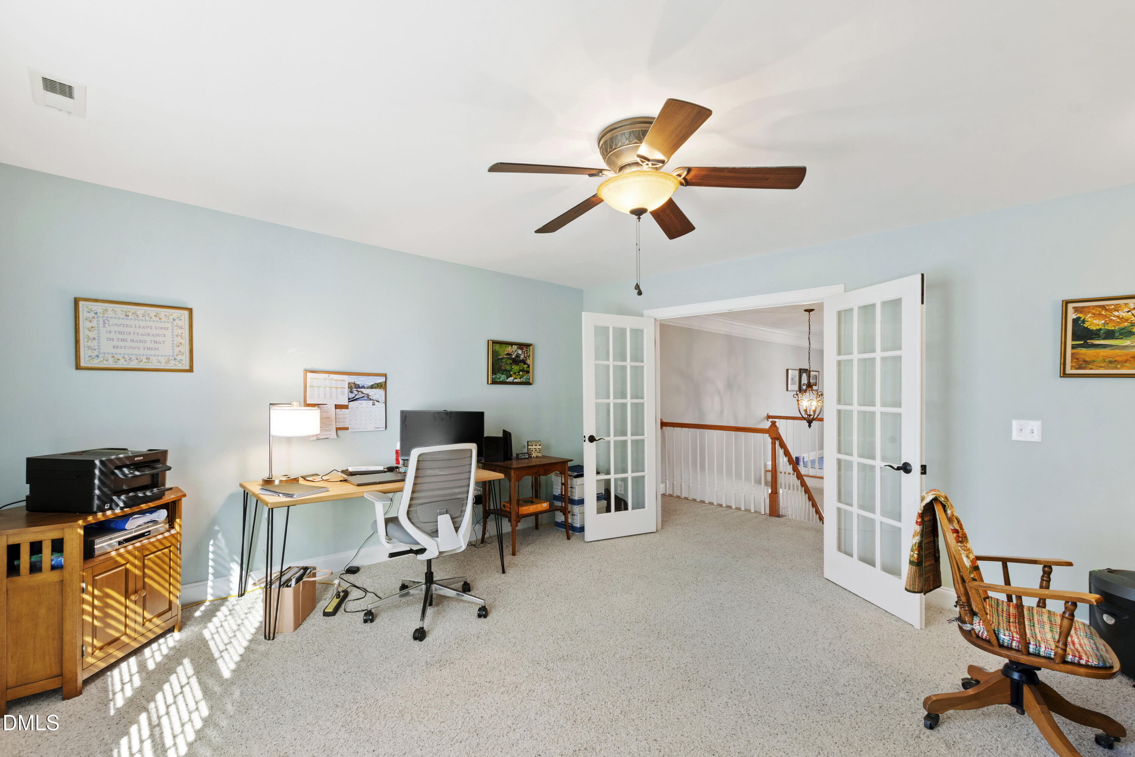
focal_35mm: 15
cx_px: 568
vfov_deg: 77.3
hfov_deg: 100.4
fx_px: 473
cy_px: 378
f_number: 8
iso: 100
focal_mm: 10
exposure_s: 1/1.67
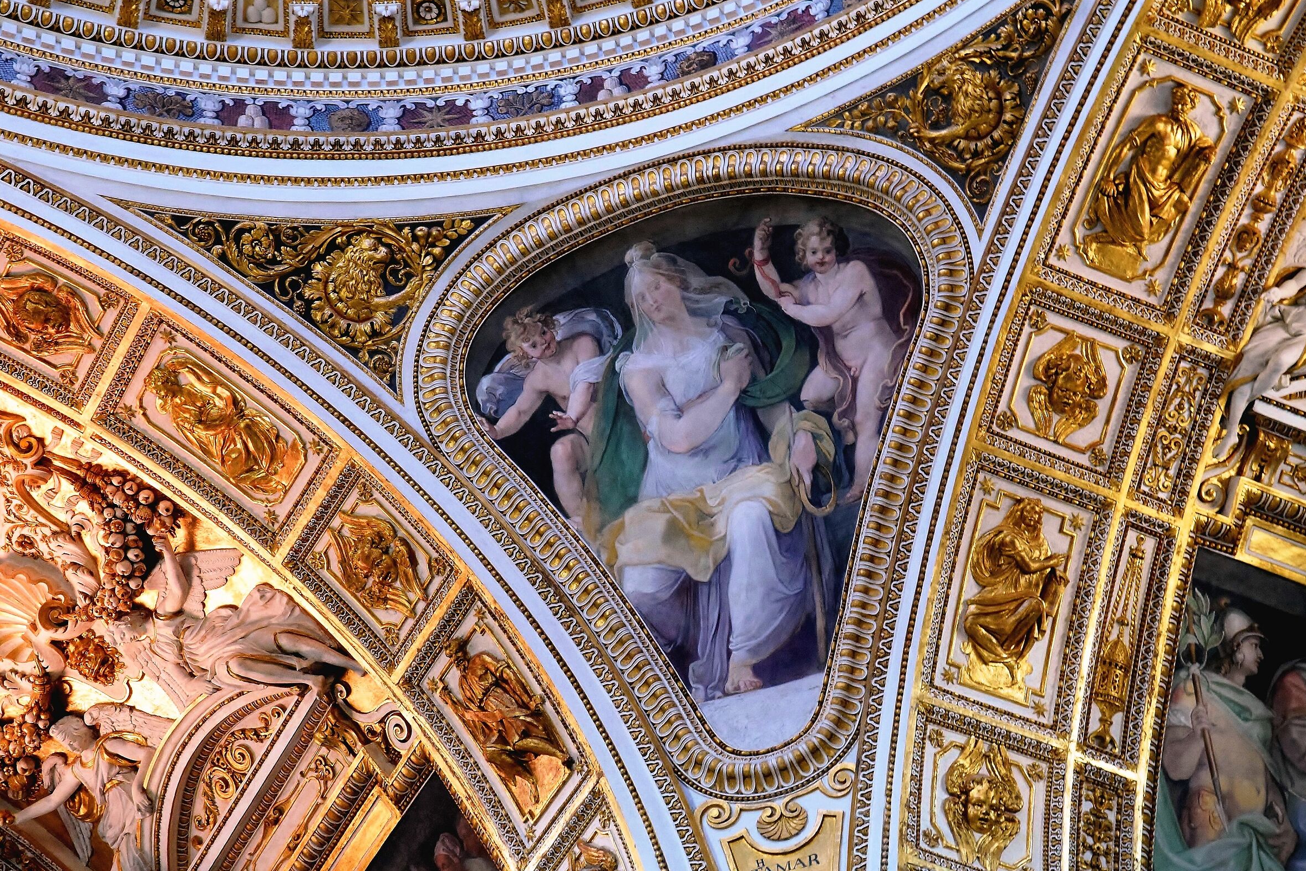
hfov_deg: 19.1
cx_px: 647
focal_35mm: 107
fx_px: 3882
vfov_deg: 12.8
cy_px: 437
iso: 3200
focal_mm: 70
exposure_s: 1/25
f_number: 11
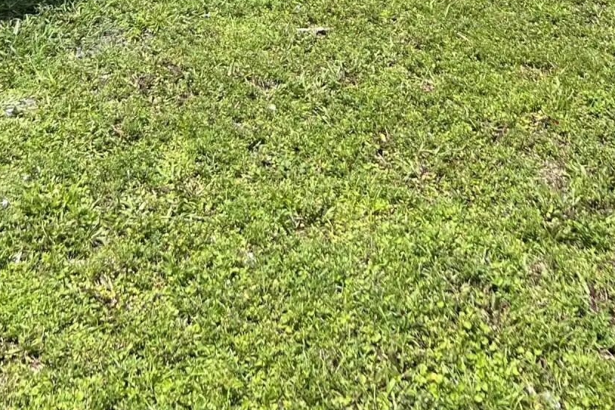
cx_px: 321
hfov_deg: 31.0
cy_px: -301
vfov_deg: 17.5
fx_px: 1111
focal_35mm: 65
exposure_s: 1/2841
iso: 50
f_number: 1.5
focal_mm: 5.7
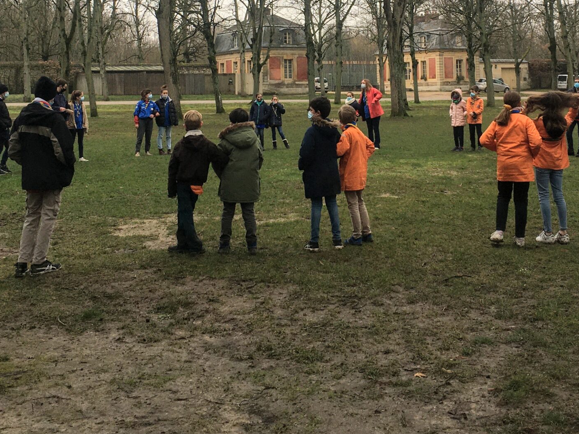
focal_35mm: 53
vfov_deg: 26.6
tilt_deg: +2.8
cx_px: 336
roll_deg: +0.8
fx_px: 887
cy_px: 44
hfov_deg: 36.1
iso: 25
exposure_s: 1/194
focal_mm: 4.15
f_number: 2.2
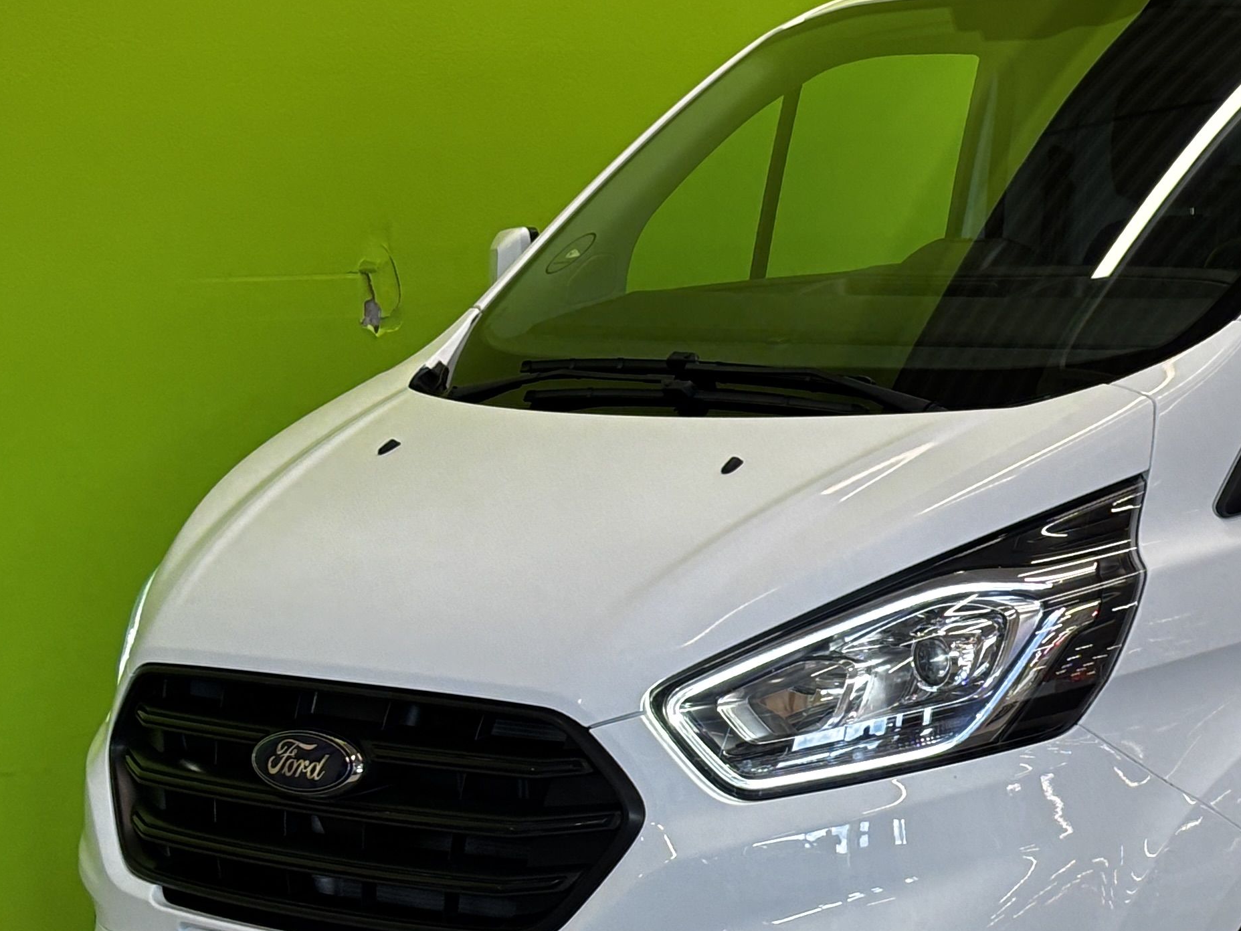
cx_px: 1298
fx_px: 4052
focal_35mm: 113
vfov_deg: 13.1
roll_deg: +1.0
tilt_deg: -5.3
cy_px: 548
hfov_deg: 17.0
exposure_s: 1/100
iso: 40
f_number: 1.6
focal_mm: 5.96
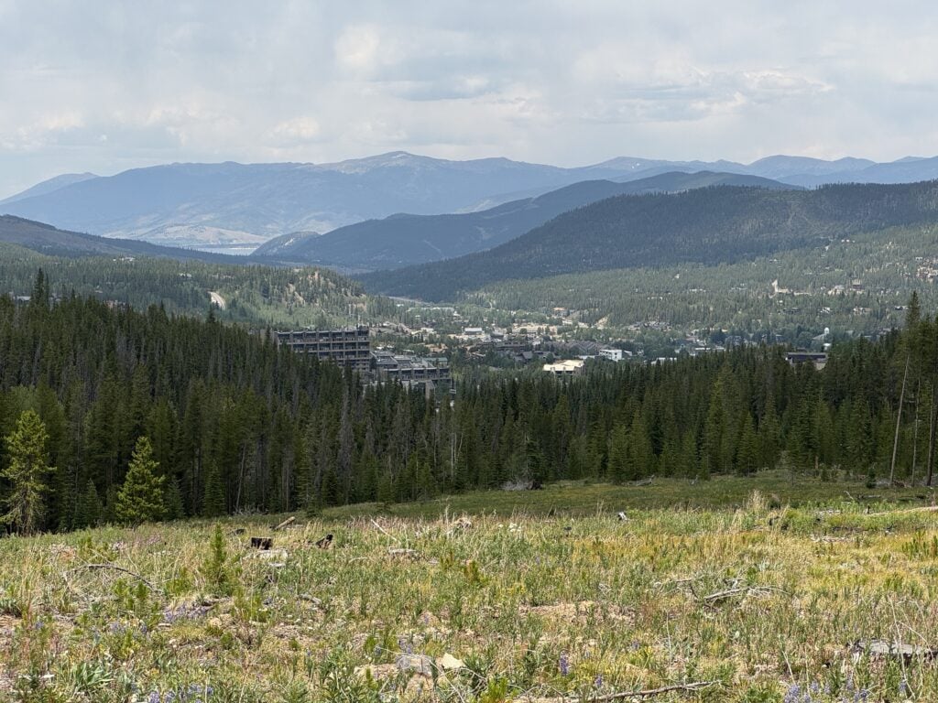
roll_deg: -0.3
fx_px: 2086
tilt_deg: -3.8
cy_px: 352
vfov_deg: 19.1
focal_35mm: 77
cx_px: 469
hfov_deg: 25.3
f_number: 2.8
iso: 25
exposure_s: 1/968
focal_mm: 9
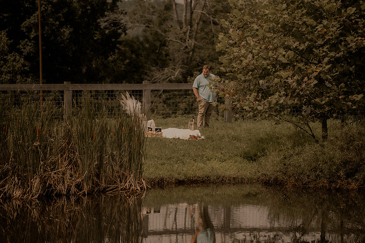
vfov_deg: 8.5
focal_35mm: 161
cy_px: 122
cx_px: 182
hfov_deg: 12.7
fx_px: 1636
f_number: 2.8
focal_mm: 155
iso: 125
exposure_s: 1/1600
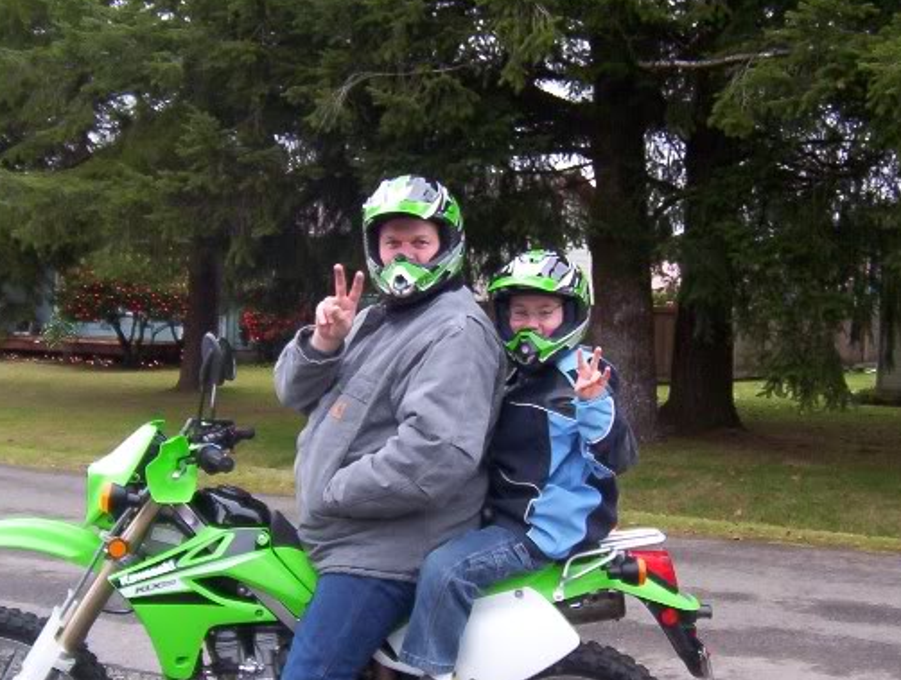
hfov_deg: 33.7
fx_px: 1487
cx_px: 462
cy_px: 400
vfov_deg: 25.7
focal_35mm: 57
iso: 100
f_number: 2.76
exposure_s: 1/42.5
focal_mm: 5.54
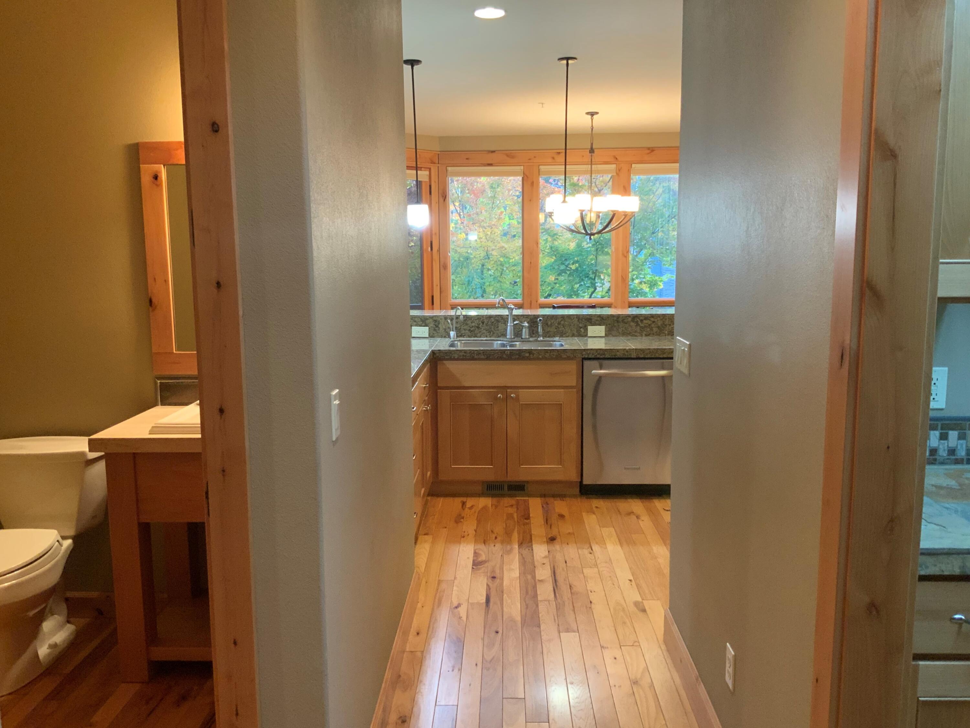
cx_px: 485
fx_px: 813
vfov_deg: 48.2
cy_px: 364
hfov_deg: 61.7
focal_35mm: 29
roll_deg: -1.2
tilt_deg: -7.5
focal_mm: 3
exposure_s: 1/60
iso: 200
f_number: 1.8
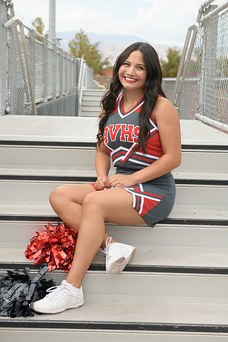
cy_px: 171
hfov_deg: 19.5
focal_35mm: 70
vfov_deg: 28.8
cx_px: 114
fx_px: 665
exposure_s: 1/1250
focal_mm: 70
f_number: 5.6
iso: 800
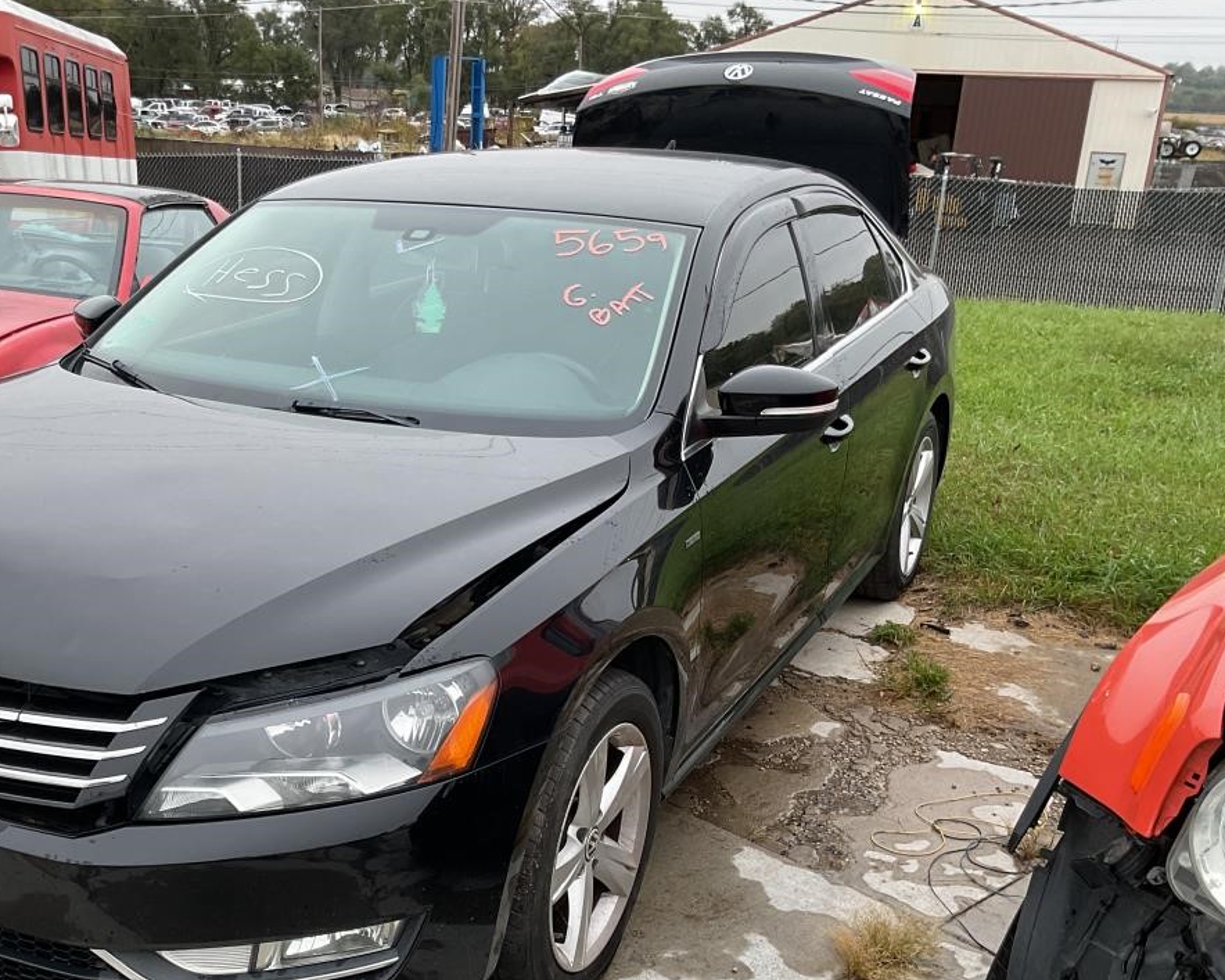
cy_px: 650
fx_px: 1486
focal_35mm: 41
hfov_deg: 43.9
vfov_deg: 36.1
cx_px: 378
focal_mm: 3
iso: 40
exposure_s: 1/120
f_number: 1.8
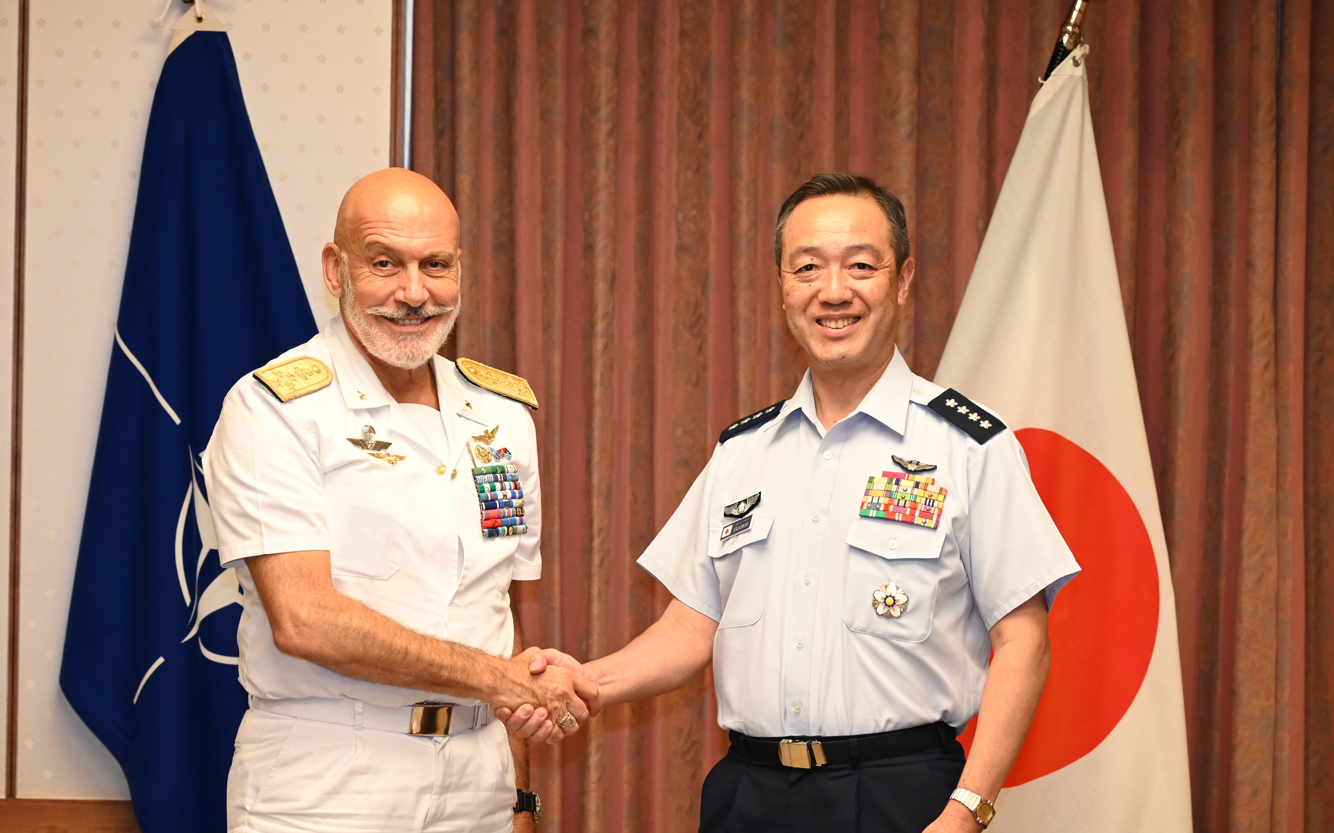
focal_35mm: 123
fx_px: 4472
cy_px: 441
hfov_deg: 17.0
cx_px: 668
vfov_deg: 10.7
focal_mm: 120
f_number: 5.6
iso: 3200
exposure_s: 1/200
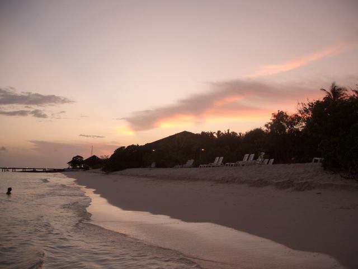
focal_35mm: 33
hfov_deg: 55.4
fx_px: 341
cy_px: 134
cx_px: 179
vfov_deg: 42.9
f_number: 2.8
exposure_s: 1/80
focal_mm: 7.1
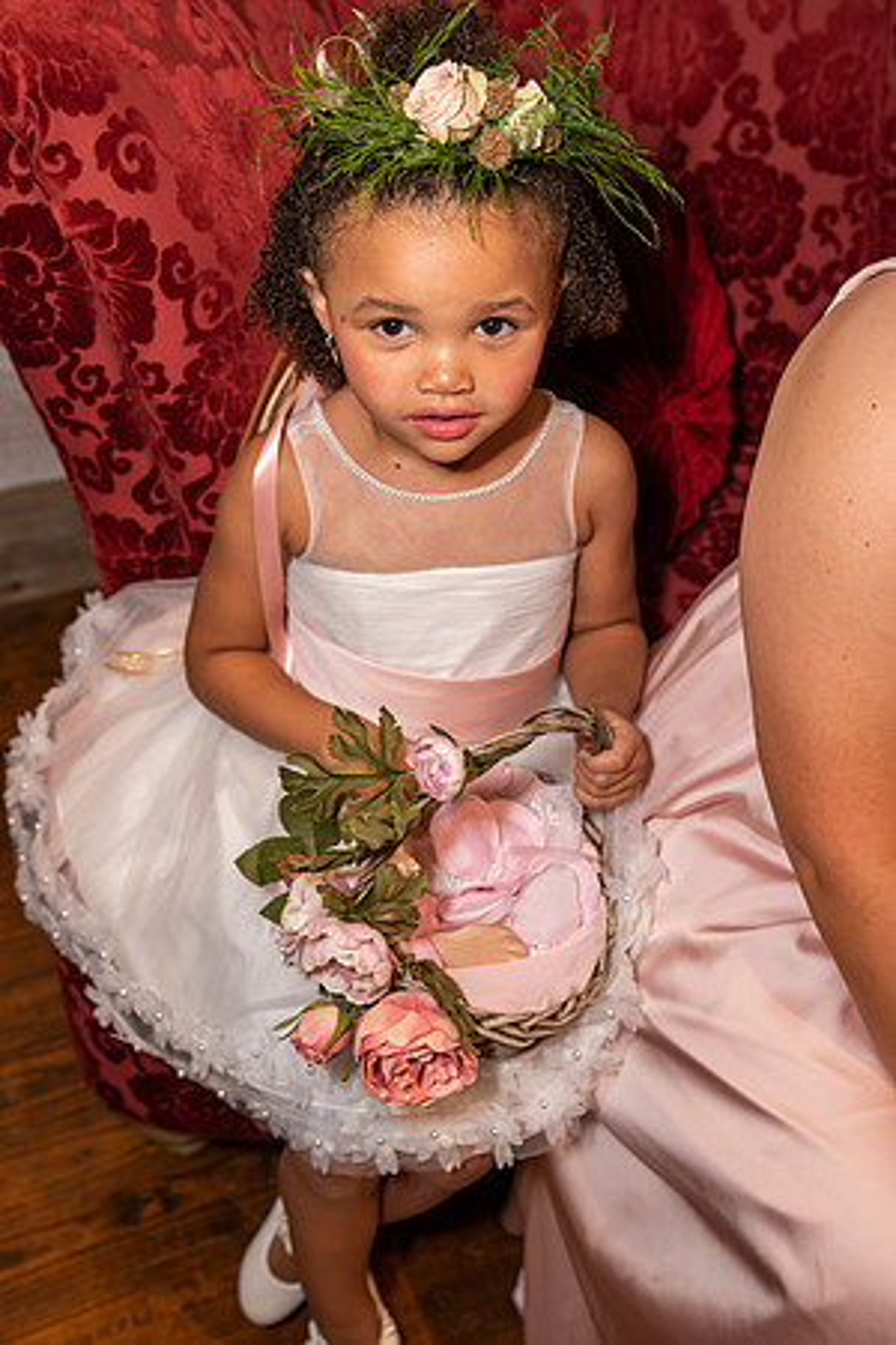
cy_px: 672
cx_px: 448
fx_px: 1717
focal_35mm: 46
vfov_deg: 42.7
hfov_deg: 29.2
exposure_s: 1/100
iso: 1000
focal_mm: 46
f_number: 4
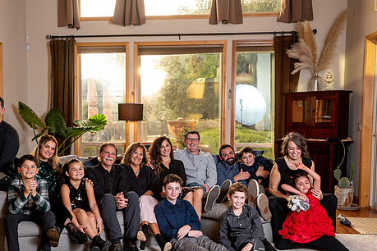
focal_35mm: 48
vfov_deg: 28.0
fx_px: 503
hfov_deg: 40.9
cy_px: 158
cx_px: 152
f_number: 5
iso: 500
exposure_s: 1/200
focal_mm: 38
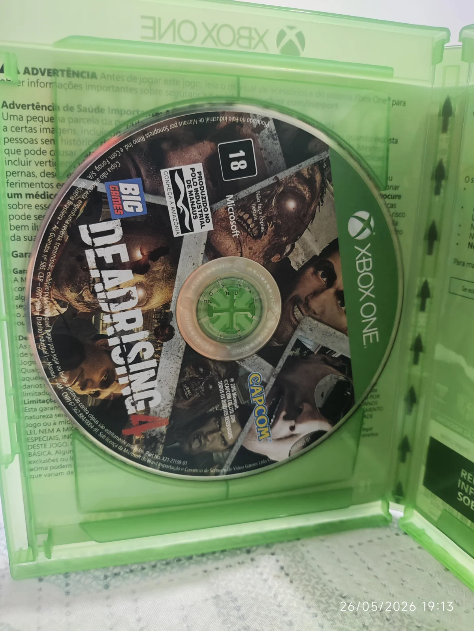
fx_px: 438
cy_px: 316
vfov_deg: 71.6
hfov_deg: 56.9
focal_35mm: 24
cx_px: 237
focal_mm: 4.68
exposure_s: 1/60
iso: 2545
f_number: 1.8
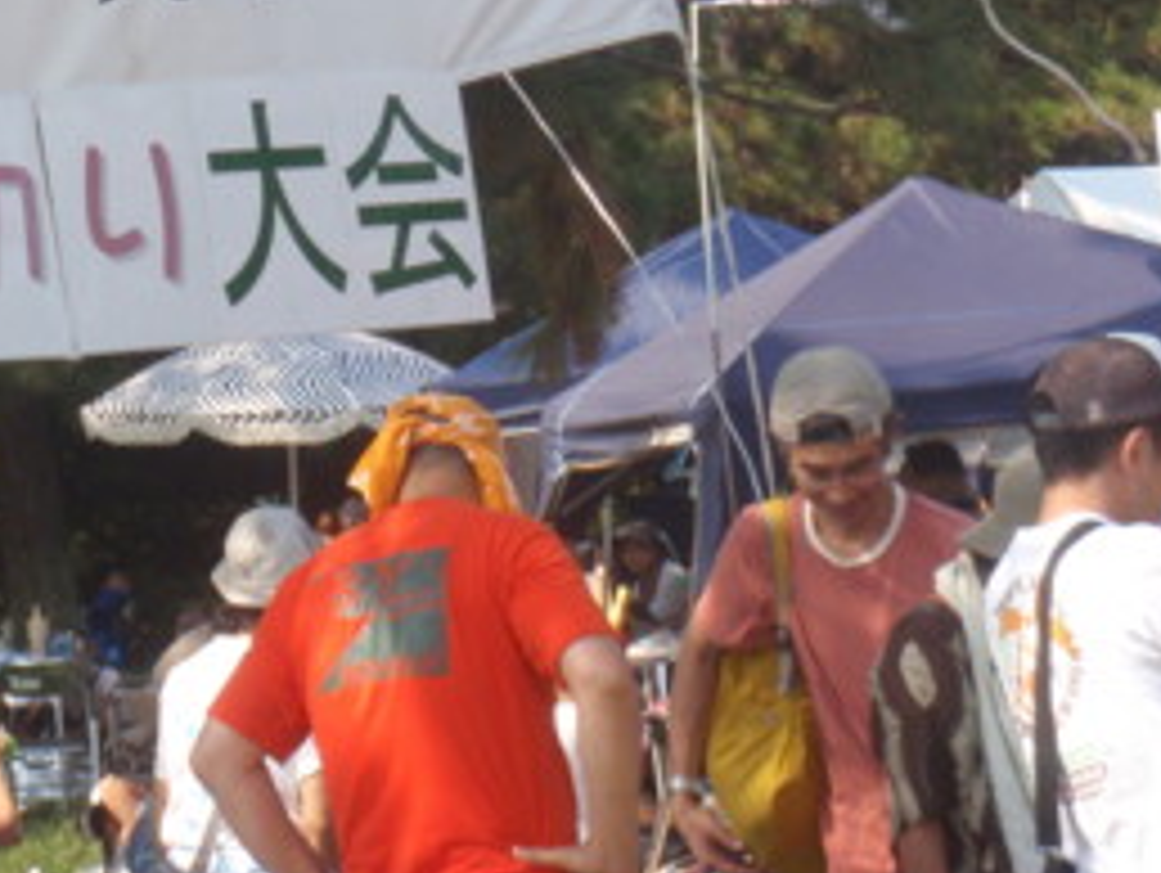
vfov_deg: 9.7
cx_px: -63
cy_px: -122
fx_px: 5069
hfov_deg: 12.9
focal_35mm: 151
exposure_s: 1/250
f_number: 4.7
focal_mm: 11.76
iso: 80
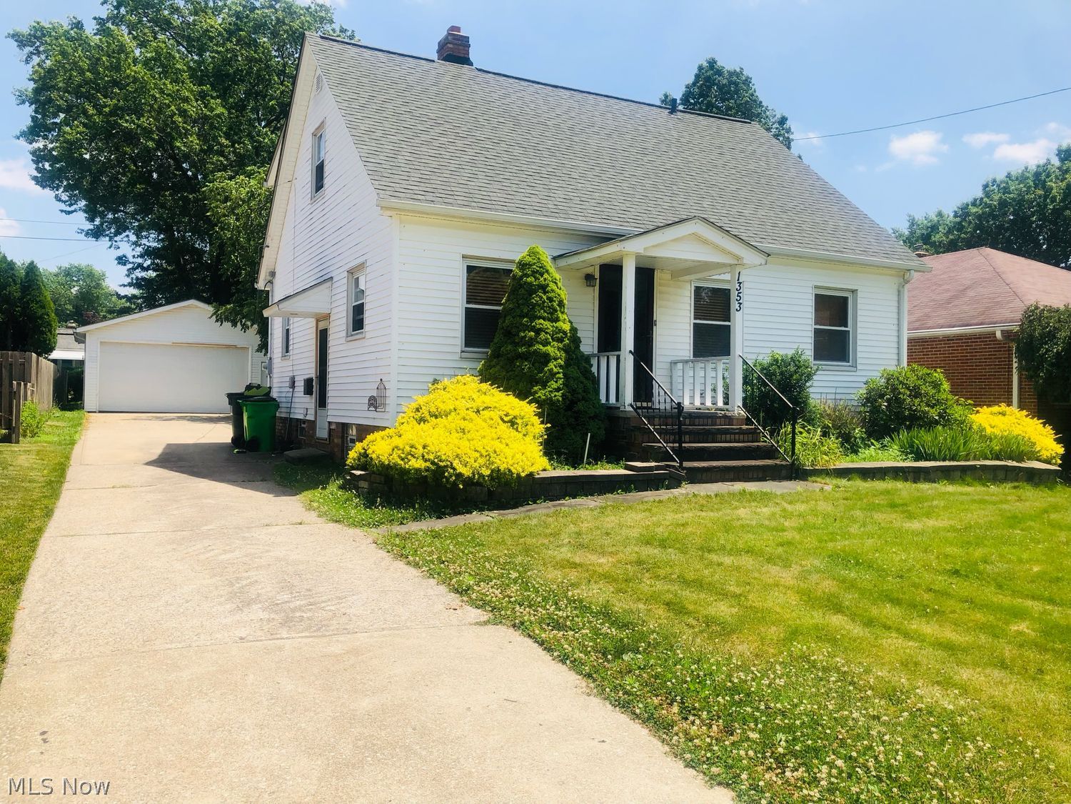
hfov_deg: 63.4
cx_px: 536
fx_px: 866
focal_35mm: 28
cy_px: 402
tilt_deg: -2.1
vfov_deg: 49.7
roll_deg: -0.7
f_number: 1.8
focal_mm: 3.99
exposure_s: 1/1869
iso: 20
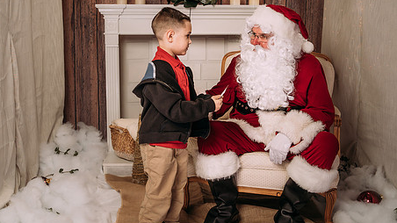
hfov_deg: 41.3
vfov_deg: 23.9
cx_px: 186
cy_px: 96
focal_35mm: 50
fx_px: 526
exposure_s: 1/100
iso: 100
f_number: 5.6
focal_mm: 35
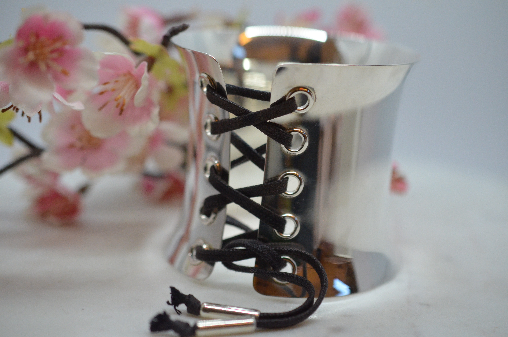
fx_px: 845
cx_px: 254
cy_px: 168
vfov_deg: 22.5
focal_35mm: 60
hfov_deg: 33.5
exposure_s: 1/4000
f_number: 3.2
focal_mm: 40
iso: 2500
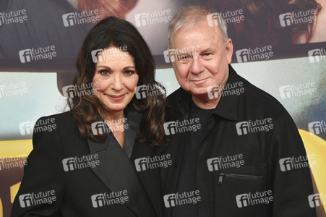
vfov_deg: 13.4
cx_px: 163
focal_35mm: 102
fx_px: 923
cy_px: 108
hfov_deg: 20.0
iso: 800
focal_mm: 102
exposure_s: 1/160
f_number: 6.3
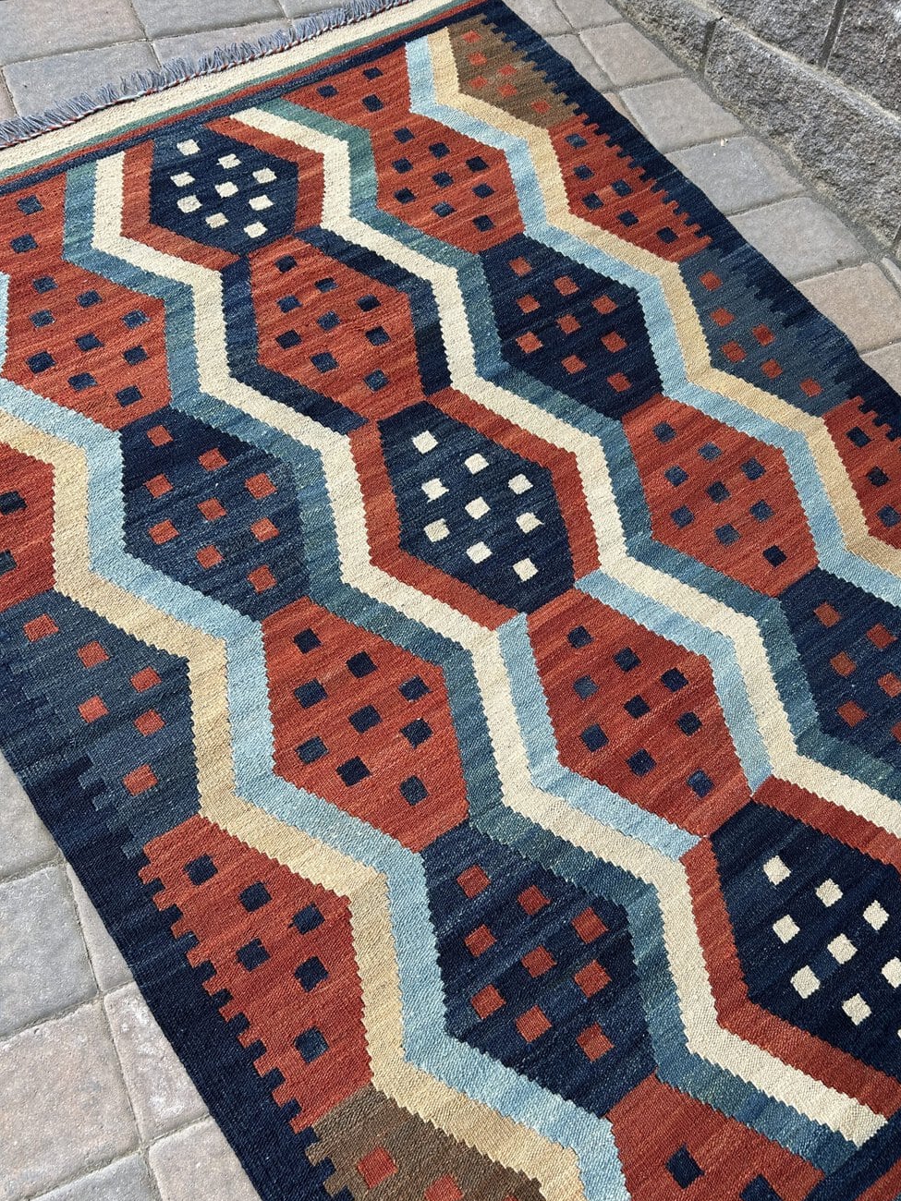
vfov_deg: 63.4
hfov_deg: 49.7
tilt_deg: -57.6
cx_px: 484
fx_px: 972
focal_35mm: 28
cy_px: 645
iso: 40
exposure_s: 1/180
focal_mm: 5.7
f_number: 1.5
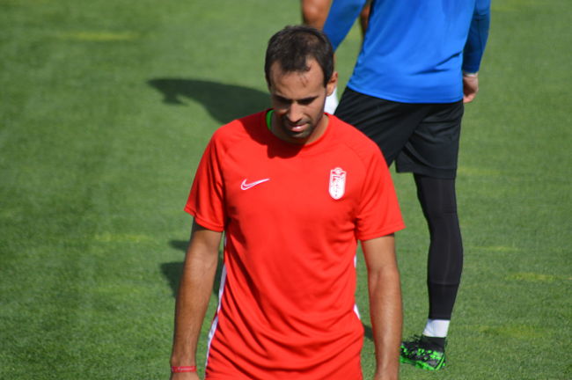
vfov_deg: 3.0
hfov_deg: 4.6
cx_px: 286
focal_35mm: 450
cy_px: 190
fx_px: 7143
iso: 400
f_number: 5.6
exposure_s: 1/2000
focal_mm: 300
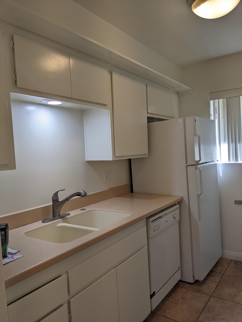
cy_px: 161
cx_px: 121
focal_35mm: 27
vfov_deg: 65.3
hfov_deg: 51.4
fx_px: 252
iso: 41
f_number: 1.73
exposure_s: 1/239
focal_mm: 4.38
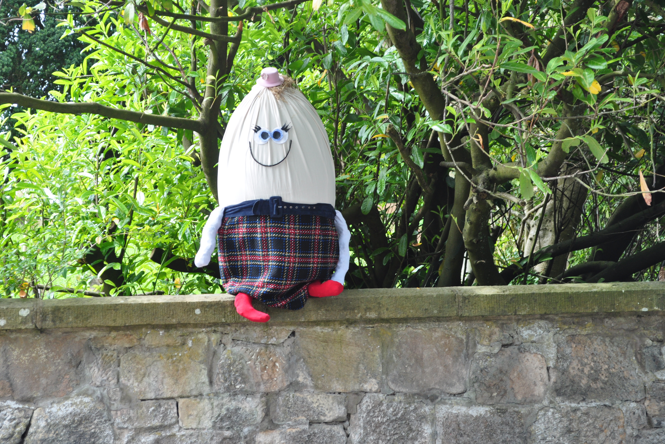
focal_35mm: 84
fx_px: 1542
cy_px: 223
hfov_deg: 24.3
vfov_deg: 16.4
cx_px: 335
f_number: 8
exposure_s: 1/80
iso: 400
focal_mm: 55
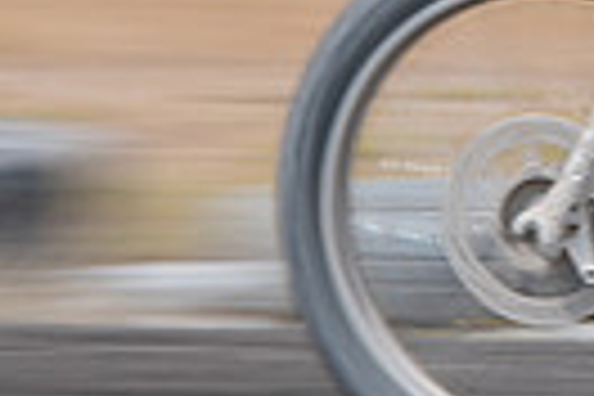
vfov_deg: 1.5
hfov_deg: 2.3
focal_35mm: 909
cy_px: -146
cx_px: 939
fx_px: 14997
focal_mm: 175
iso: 200
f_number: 8
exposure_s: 1/160
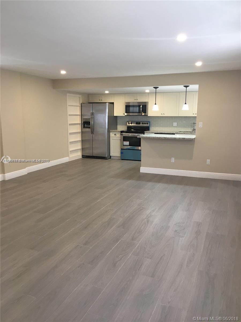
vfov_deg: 61.7
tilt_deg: -10.9
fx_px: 269
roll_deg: -0.1
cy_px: 161
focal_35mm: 29
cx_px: 120
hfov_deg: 48.2
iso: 64
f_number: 2.2
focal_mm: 4.15
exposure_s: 1/30
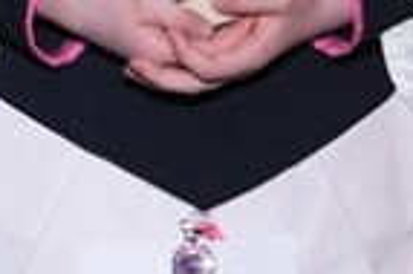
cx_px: 20
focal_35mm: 208
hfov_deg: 9.8
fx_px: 2383
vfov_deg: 6.5
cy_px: -81
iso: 400
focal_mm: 22.3
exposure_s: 1/60
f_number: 4.5
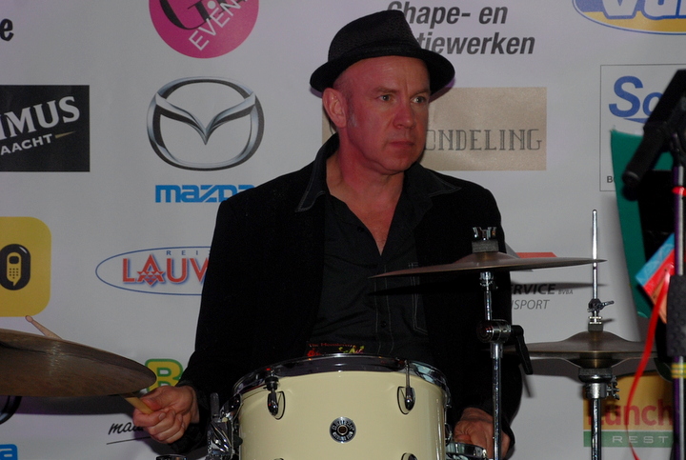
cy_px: 230
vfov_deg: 11.5
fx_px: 2291
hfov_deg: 17.0
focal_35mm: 120
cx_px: 343
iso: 320
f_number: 5.6
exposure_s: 1/60
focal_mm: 80
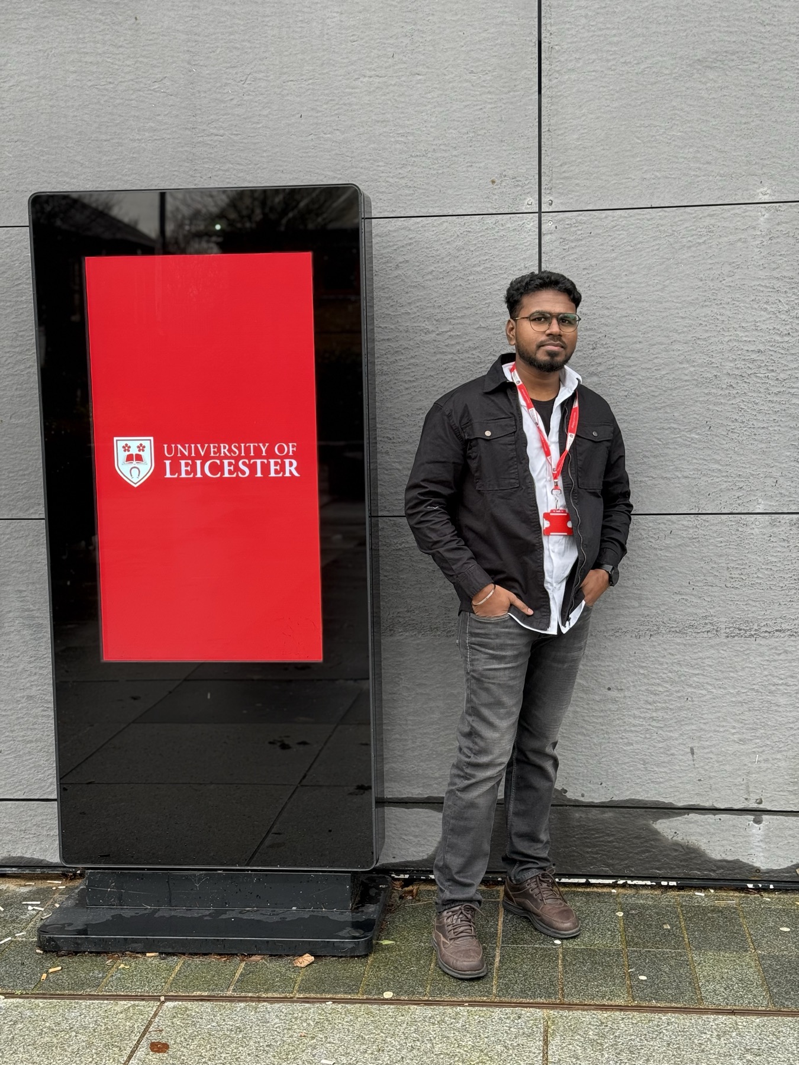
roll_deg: +0.4
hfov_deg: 30.3
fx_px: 1477
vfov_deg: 39.7
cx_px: 400
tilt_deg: -5.4
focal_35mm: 48
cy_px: 532
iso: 64
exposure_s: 1/122
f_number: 1.78
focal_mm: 6.76
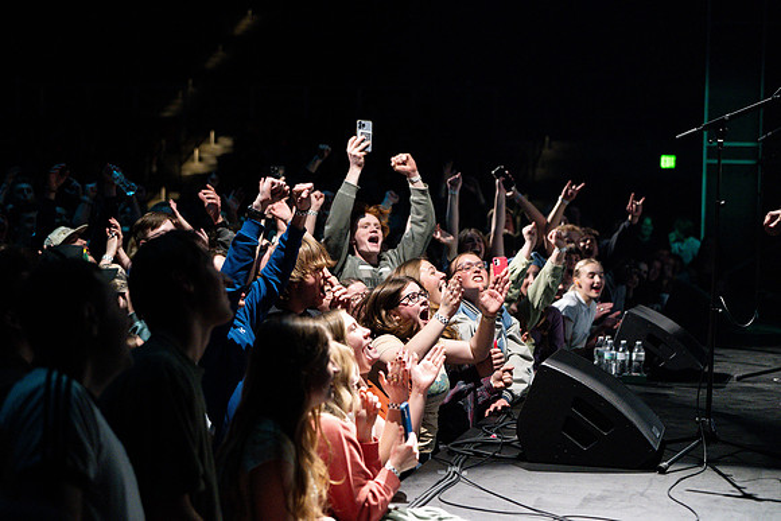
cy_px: 260
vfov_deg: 19.5
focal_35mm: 70
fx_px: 1519
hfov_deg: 28.8
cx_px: 390
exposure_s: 1/500
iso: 6400
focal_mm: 70
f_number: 2.8
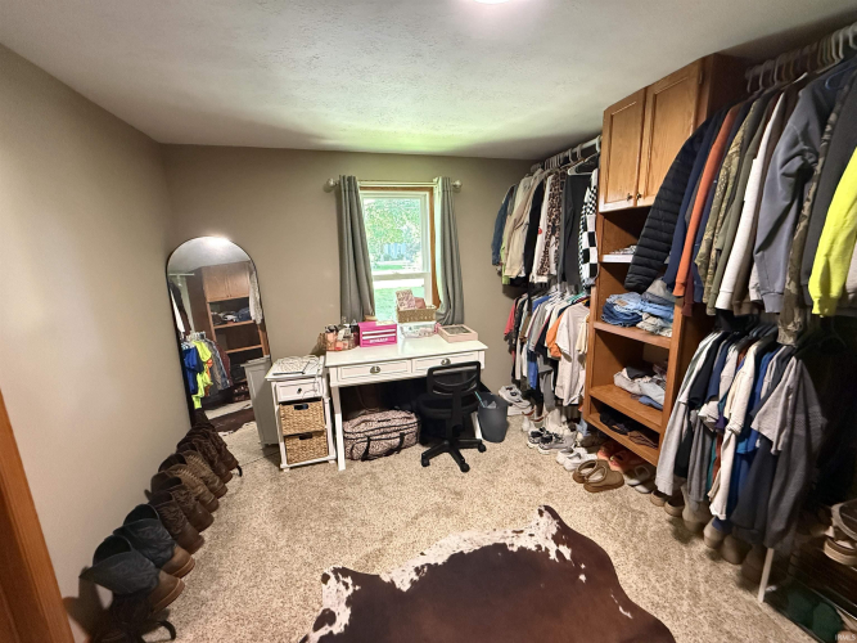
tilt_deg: -10.1
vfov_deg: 85.7
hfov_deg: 102.1
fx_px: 347
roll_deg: +2.0
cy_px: 322
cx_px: 428
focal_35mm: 14
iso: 1000
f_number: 2.2
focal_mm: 2.22
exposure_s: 1/60
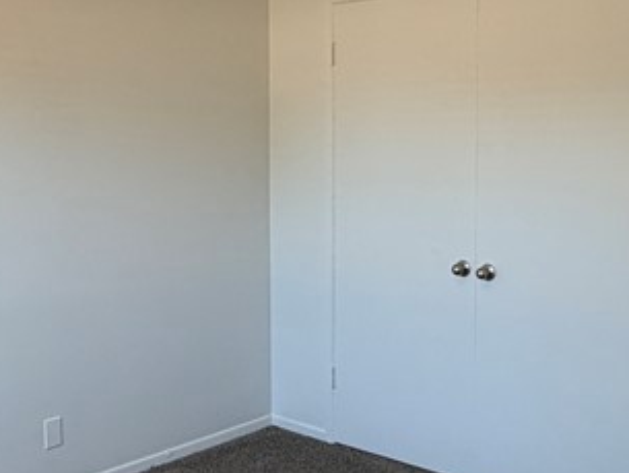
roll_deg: +0.4
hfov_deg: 40.4
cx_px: 349
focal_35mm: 47
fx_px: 854
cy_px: 196
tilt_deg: -3.8
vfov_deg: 30.8
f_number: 2.2
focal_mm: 2.22
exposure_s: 1/120
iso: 250
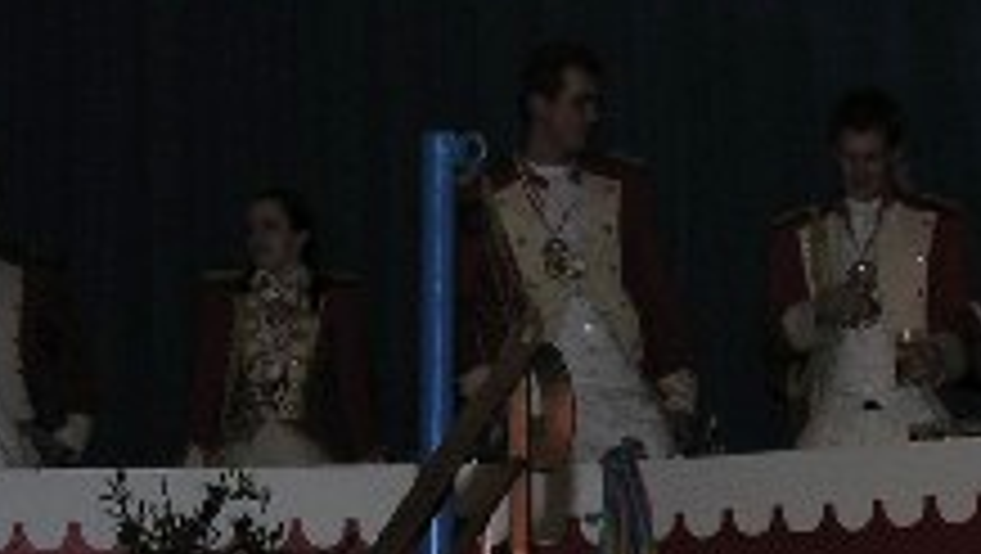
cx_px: 225
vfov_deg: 7.0
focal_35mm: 172
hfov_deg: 12.5
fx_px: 4477
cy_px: 572
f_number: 4.1
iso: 50
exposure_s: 1/60.1
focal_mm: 11
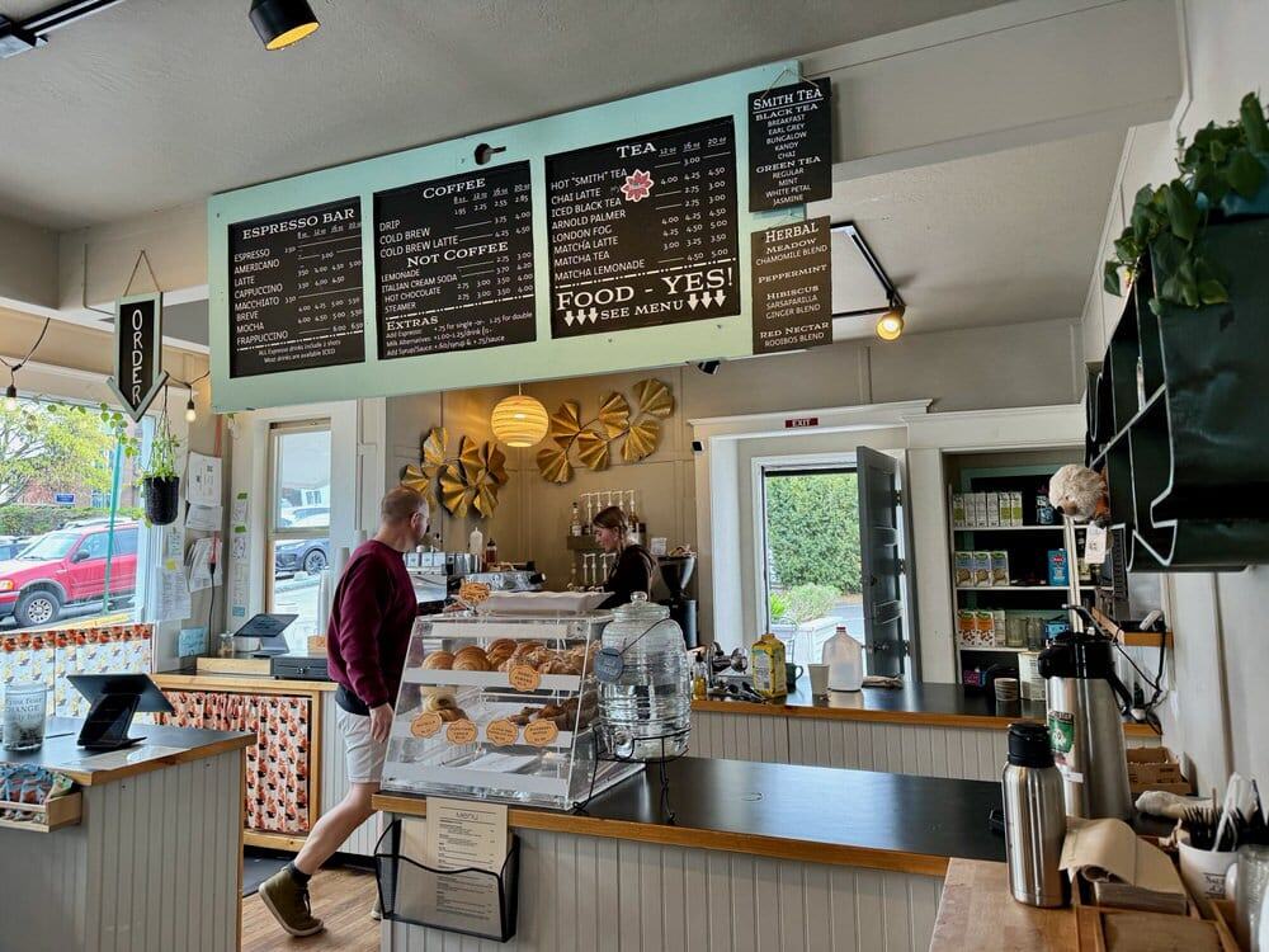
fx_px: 880
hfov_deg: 71.6
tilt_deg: +5.5
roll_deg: +1.8
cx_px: 634
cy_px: 476
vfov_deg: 56.8
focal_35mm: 24
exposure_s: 1/120
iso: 80
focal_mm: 6.86
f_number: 1.78
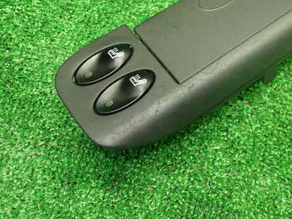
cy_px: 42
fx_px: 414
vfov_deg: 29.0
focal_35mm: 49
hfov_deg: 37.4
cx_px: 237
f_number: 2.3
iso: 800
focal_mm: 5.5
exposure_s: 1/80
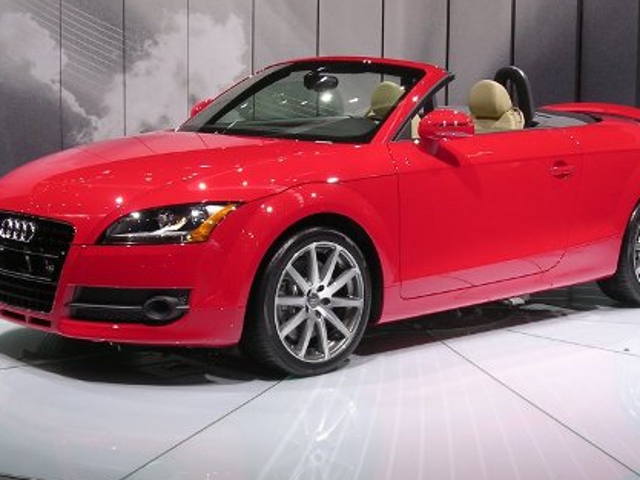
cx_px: 330
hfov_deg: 30.3
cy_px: 236
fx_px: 1184
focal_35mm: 64
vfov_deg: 22.9
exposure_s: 1/90
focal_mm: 8
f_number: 3.2
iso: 100
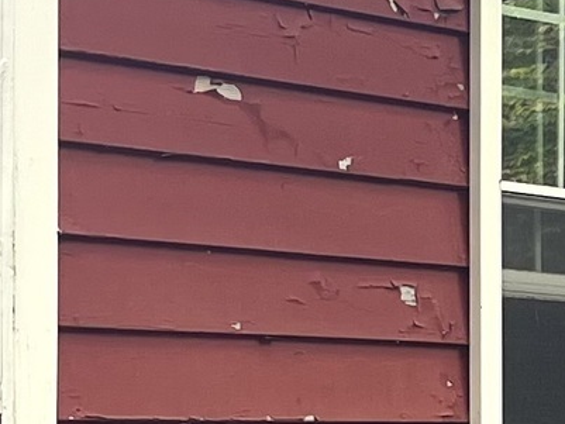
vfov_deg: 7.5
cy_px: 183
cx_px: -24
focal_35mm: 199
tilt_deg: +4.5
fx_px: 3249
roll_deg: -0.6
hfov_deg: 9.9
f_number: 1.5
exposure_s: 1/201
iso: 40
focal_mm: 5.7
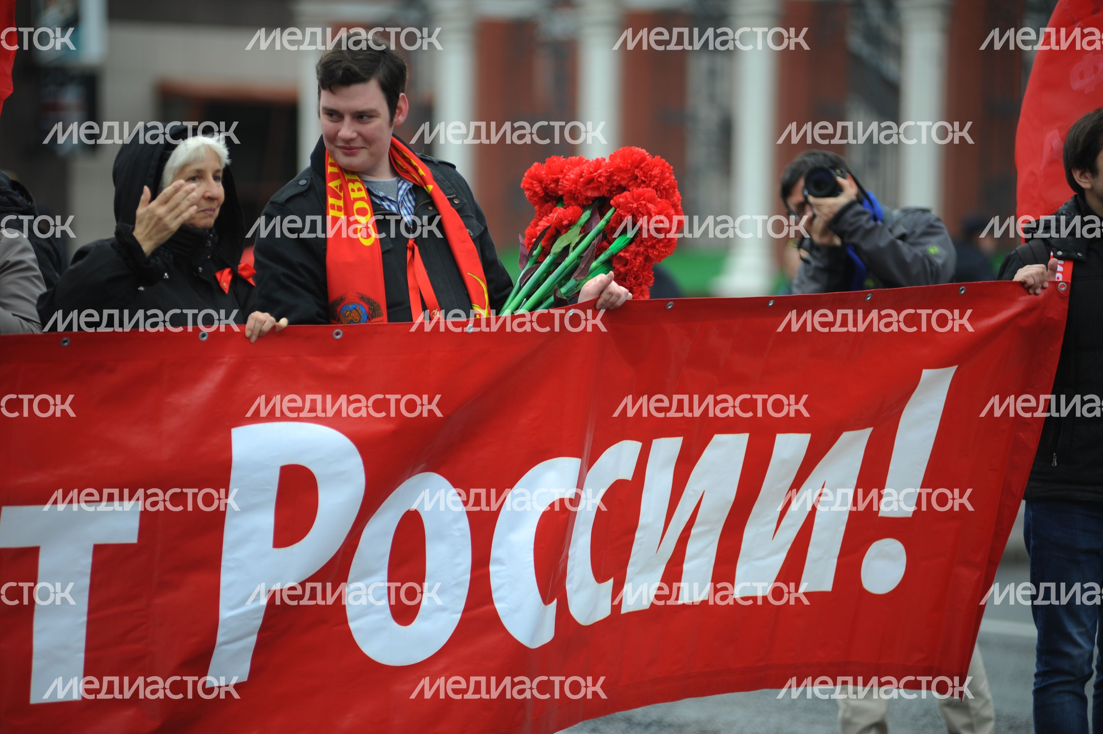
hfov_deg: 11.1
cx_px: 552
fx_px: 5665
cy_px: 367
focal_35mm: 185
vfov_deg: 7.4
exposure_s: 1/640
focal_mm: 185
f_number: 2.8
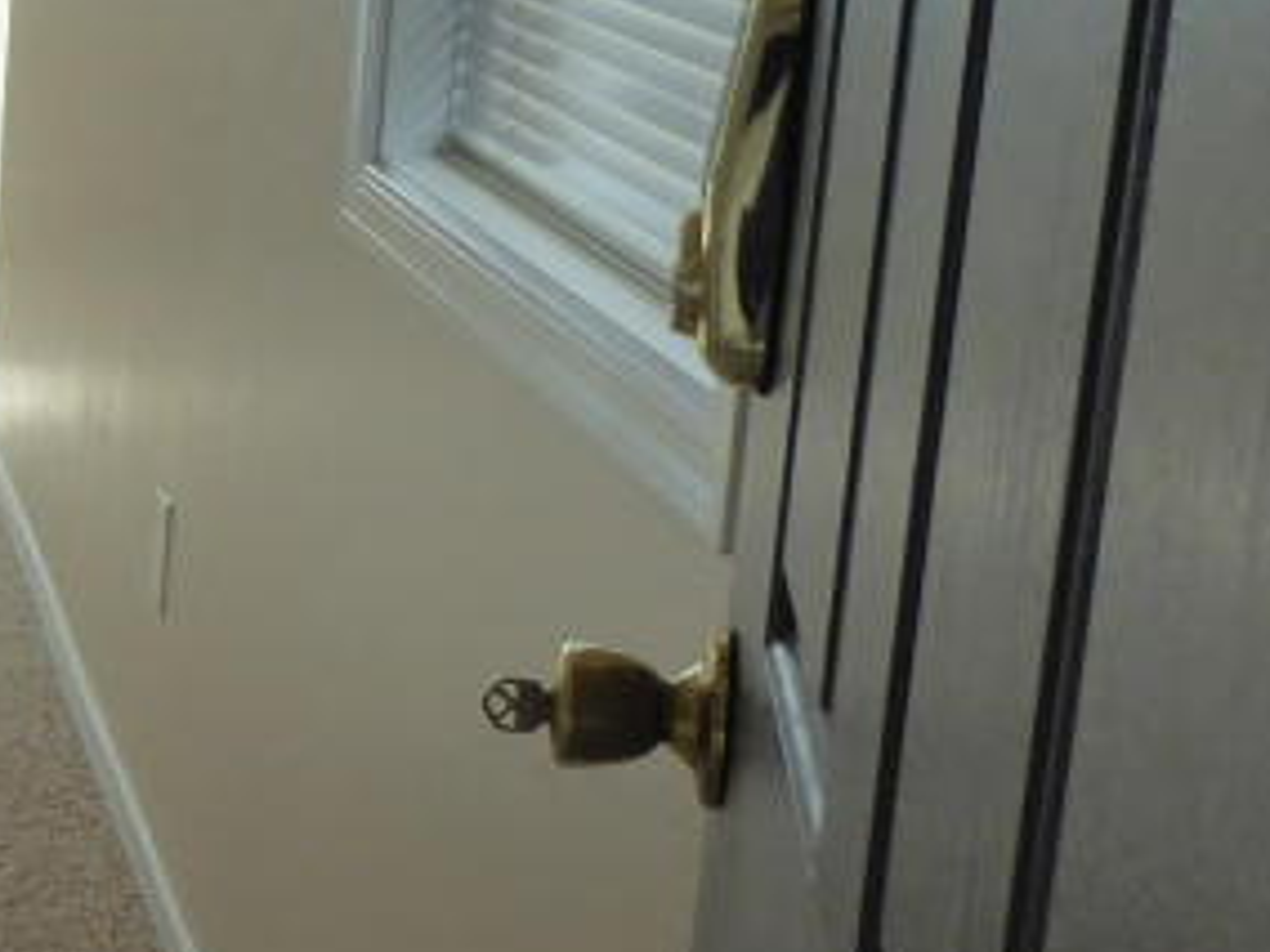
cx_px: -487
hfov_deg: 19.6
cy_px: 447
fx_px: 3302
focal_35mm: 90
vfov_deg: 16.4
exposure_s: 1/60
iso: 160
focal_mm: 4.3
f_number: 3.3
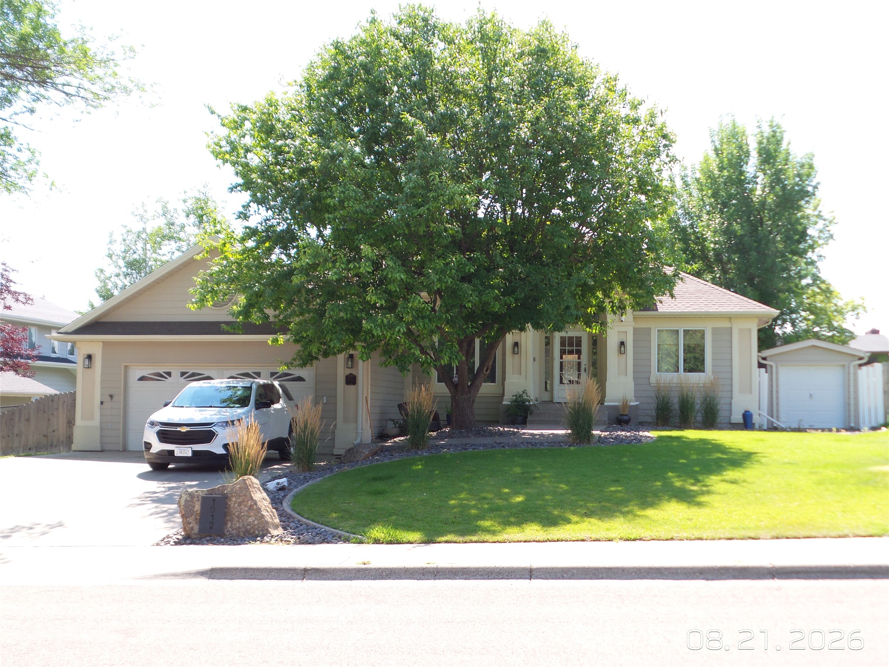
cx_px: 444
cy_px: 334
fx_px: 1079
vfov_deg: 34.3
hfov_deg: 44.8
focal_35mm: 42
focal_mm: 7.5
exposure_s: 1/250
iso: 100
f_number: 4
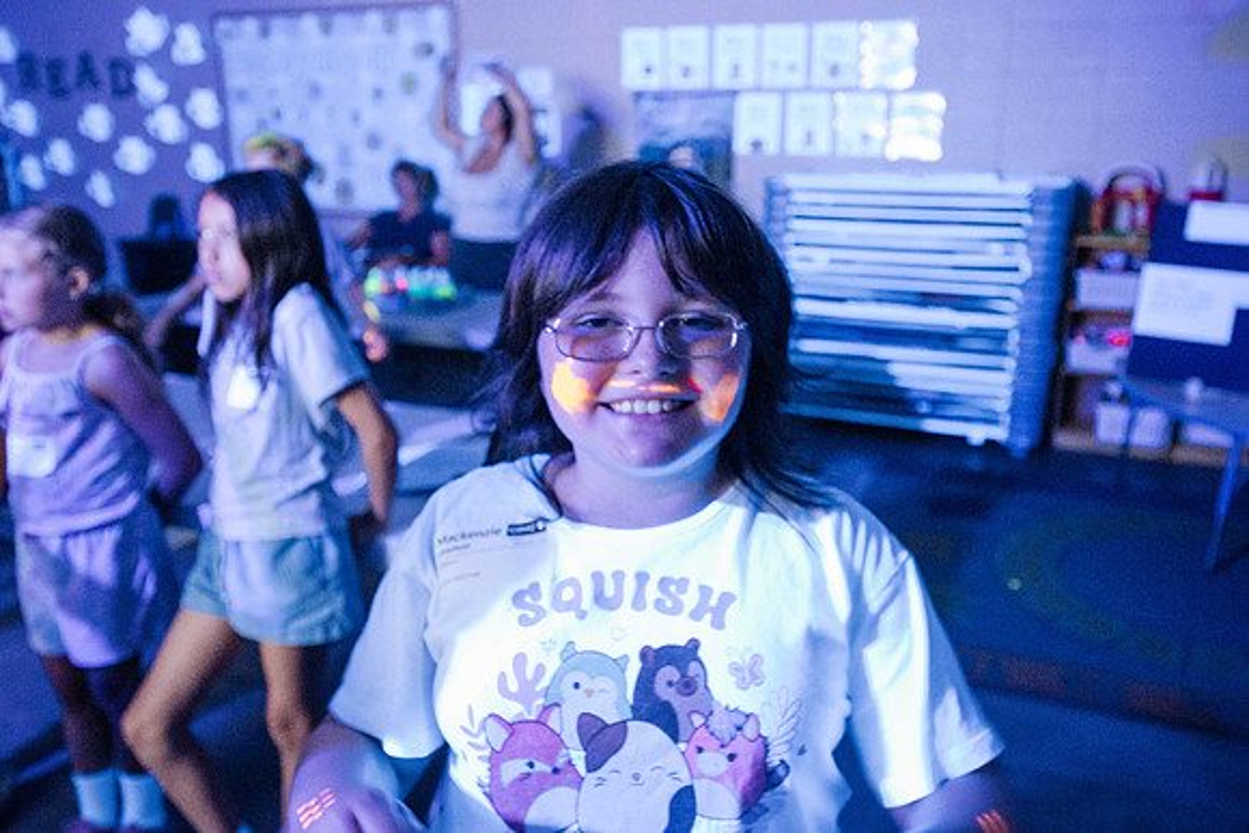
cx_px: 630
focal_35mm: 28
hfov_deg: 64.7
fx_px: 985
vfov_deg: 45.8
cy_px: 404
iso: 25600
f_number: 4
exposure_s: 1/40
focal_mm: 27
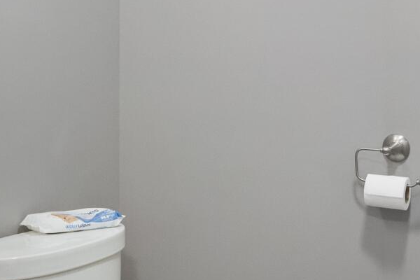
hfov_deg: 28.8
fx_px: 817
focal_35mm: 70
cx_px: 205
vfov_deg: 19.5
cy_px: 136
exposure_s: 1/40
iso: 1800
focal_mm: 14
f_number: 4.5
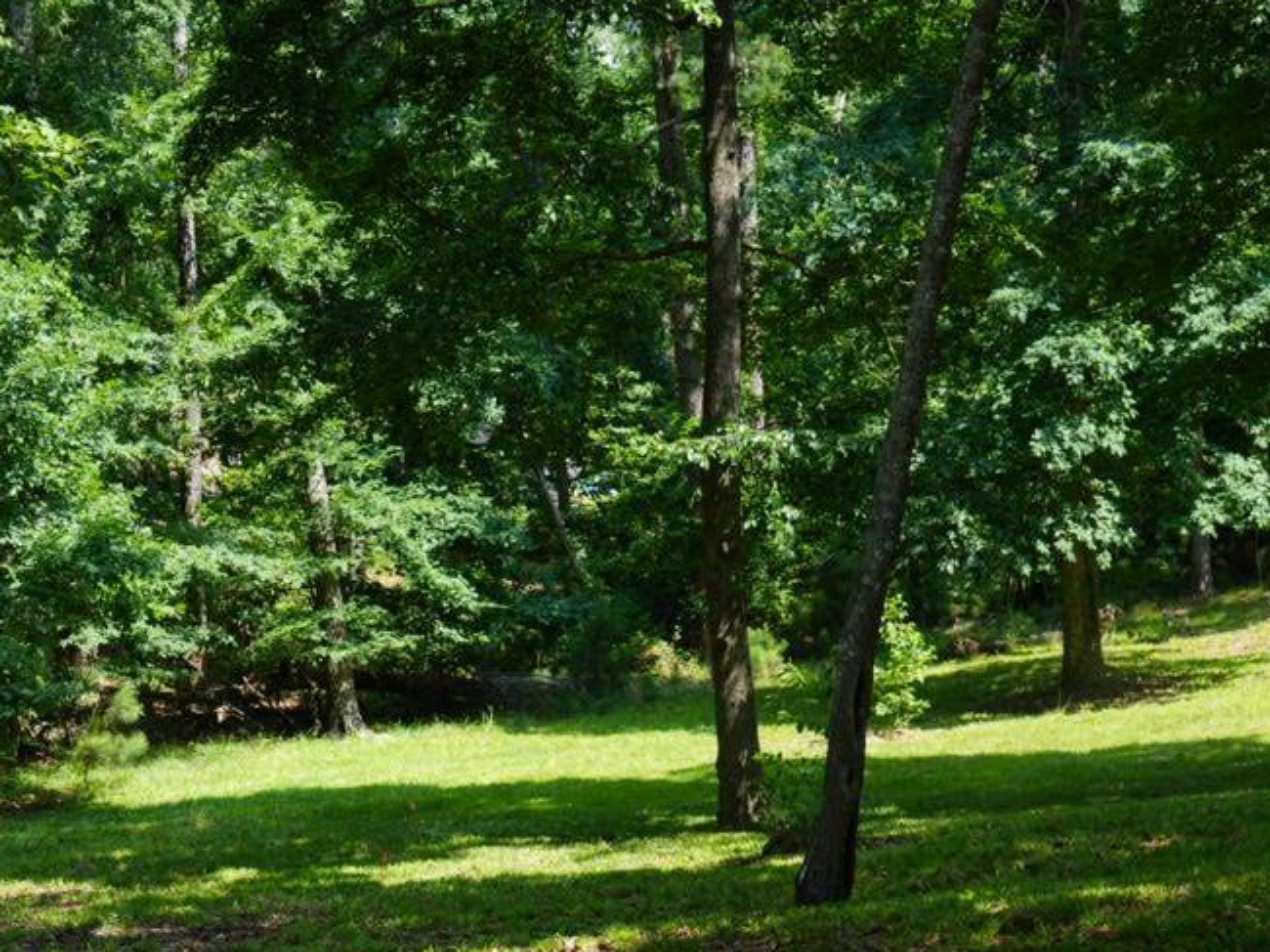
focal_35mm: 79
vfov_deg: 18.0
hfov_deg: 24.4
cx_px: 295
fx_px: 2897
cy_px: 1030
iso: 100
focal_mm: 33
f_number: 6.3
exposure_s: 1/100
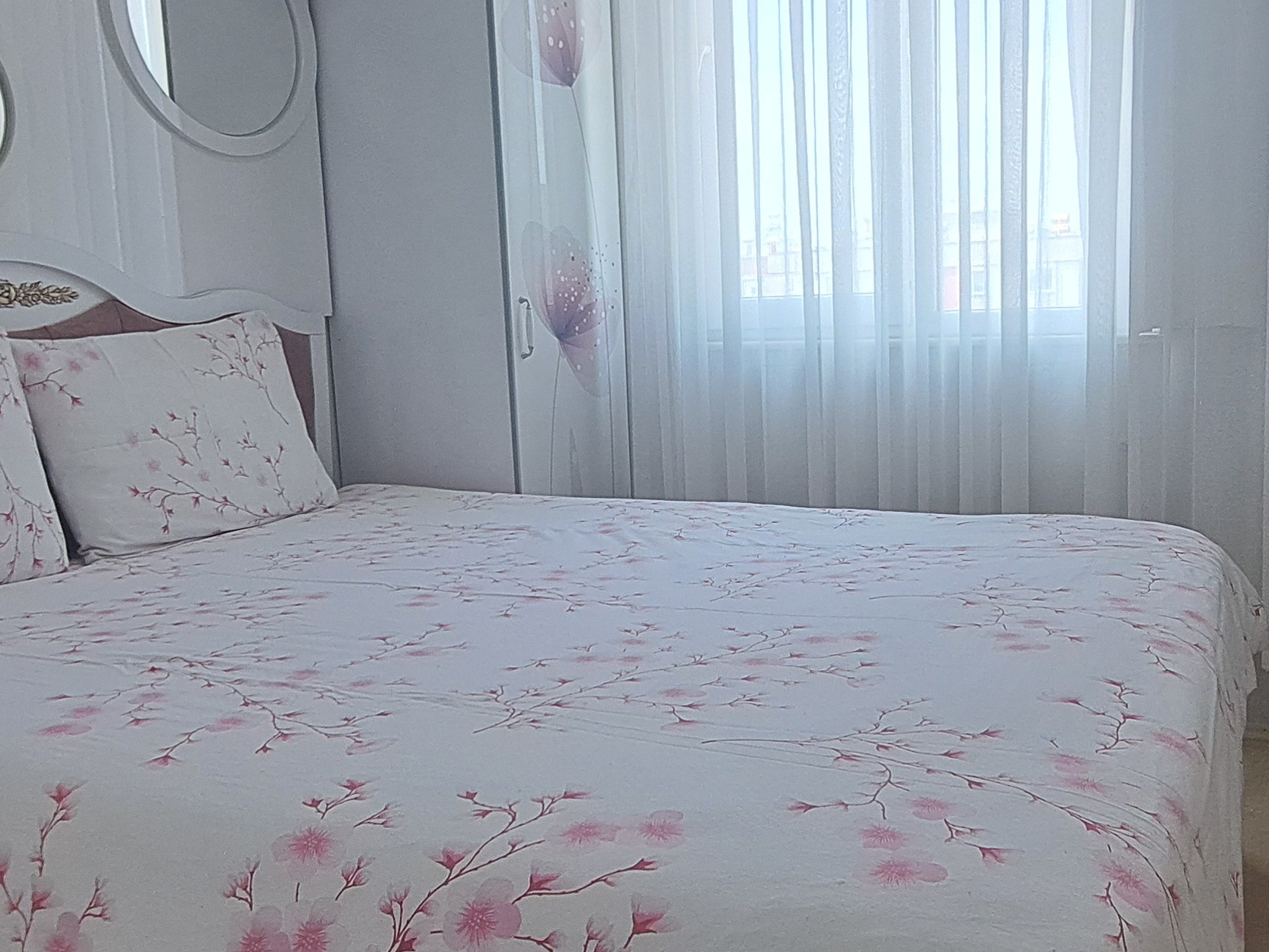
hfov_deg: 59.4
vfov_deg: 46.8
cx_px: 765
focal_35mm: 30
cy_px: 517
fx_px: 1100
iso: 50
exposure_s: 1/100
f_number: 2.2
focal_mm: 1.74
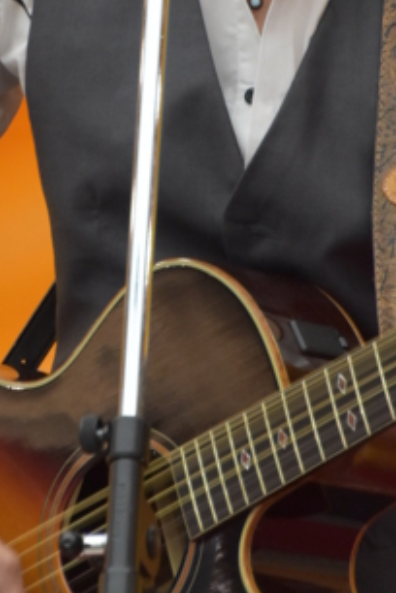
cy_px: 41
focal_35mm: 589
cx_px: 98
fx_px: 9718
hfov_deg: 2.3
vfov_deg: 3.5
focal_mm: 150
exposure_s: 1/125
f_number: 6
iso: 1400
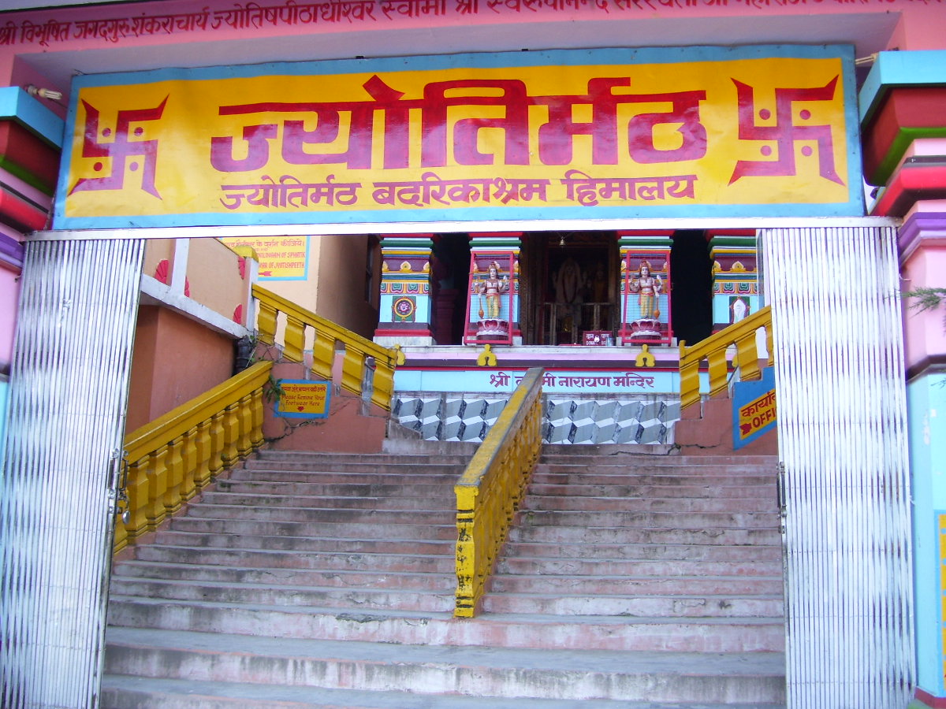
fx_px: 1011
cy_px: 354
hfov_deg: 50.1
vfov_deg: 38.7
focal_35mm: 37
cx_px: 473
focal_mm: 6
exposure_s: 1/60
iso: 80
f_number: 2.7
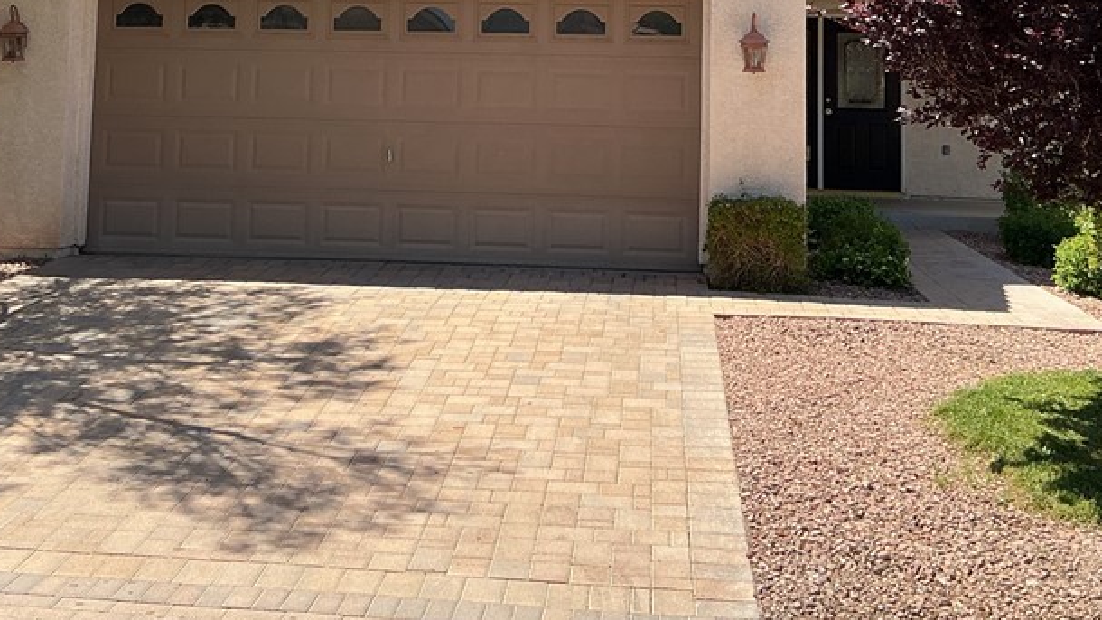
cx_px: 493
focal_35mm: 53
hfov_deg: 39.1
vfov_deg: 21.7
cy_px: -14
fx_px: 1549
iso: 25
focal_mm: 3
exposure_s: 1/1055
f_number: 1.8
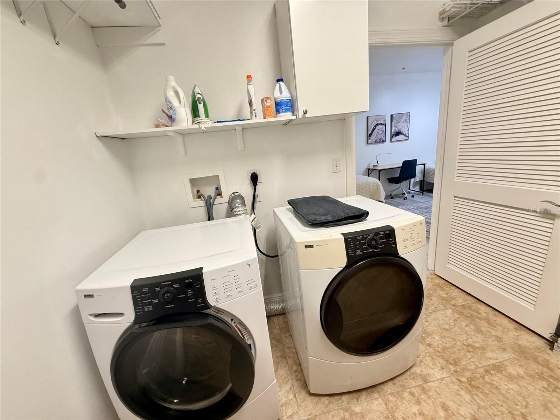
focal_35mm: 14
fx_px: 226
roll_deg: +5.9
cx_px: 280
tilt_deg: -14.7
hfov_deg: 102.1
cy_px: 210
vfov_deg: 85.7
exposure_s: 1/60
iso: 400
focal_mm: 2.22
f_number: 2.2
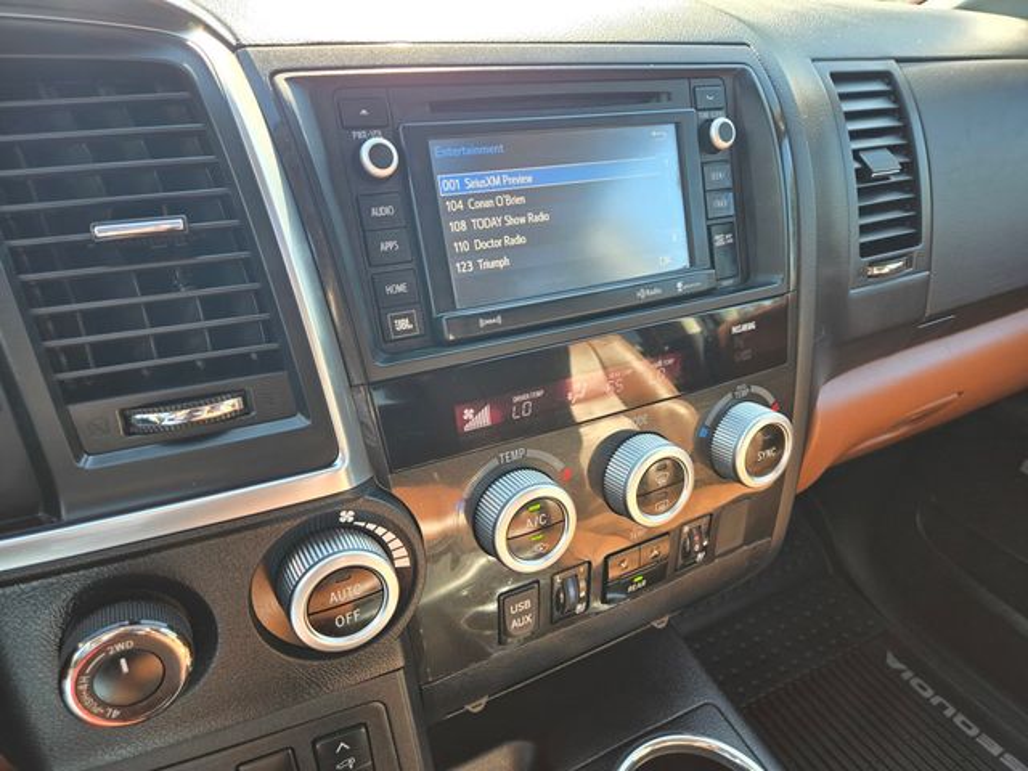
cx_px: 514
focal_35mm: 23
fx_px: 683
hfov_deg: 73.9
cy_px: 386
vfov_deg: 58.9
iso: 25
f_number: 1.8
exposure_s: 1/67
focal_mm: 5.4
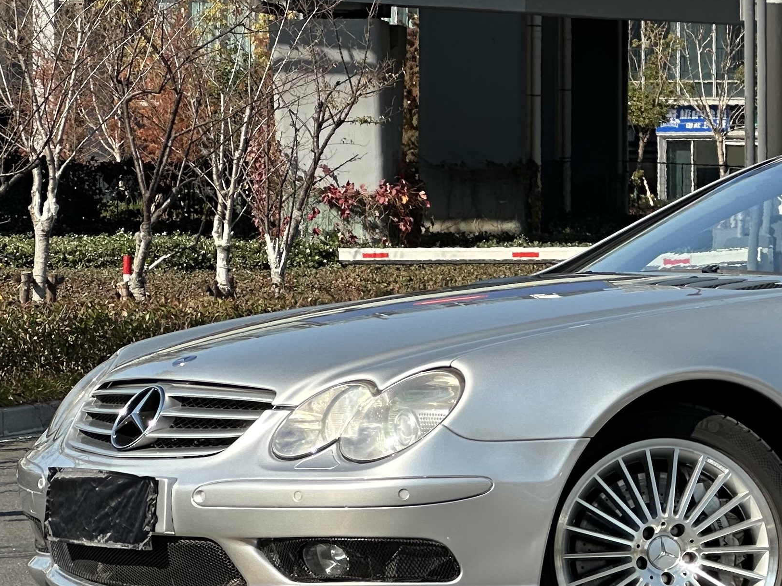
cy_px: 321
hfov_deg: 10.7
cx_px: 853
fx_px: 4112
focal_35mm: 182
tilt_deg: +0.0
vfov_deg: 8.2
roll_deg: +0.5
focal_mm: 9
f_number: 2.8
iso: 32
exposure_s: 1/182
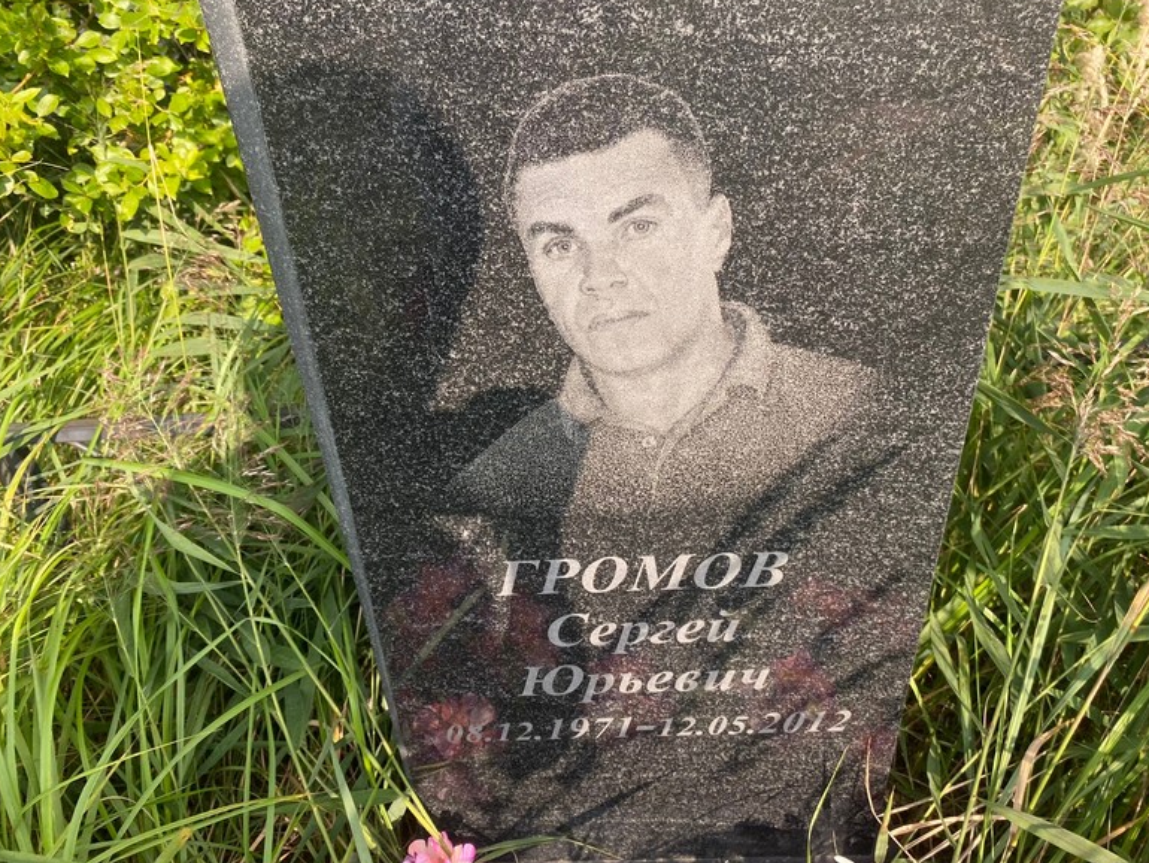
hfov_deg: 65.3
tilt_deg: -34.8
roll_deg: +4.1
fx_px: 896
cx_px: 573
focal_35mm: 27
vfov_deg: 51.4
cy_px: 429
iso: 32
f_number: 1.8
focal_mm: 4.25
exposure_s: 1/1182
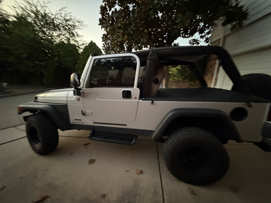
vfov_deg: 85.7
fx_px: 110
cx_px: 136
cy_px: 102
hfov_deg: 102.1
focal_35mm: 14
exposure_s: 1/30
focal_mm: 2.22
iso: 2000
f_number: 2.2
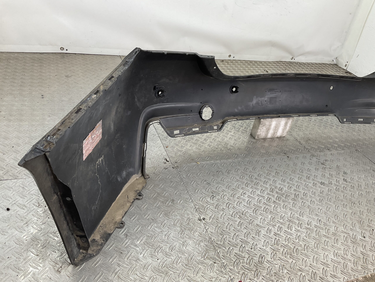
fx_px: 314
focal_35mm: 29
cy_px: 141
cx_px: 188
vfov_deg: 48.2
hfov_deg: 61.7
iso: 25
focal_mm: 3
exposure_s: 1/100
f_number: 1.8
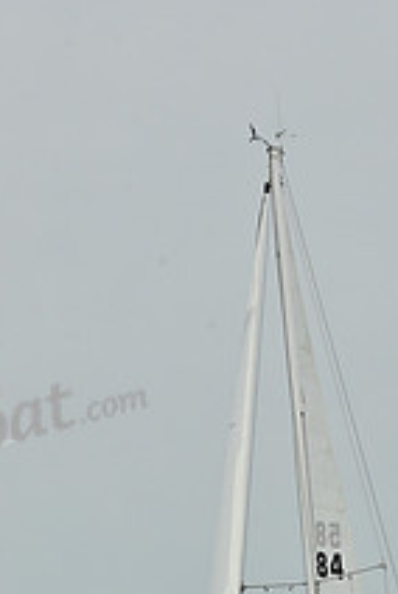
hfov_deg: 3.7
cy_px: 804
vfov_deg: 5.5
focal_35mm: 369
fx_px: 6099
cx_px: 293
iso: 320
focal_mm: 135
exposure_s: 1/800
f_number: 13
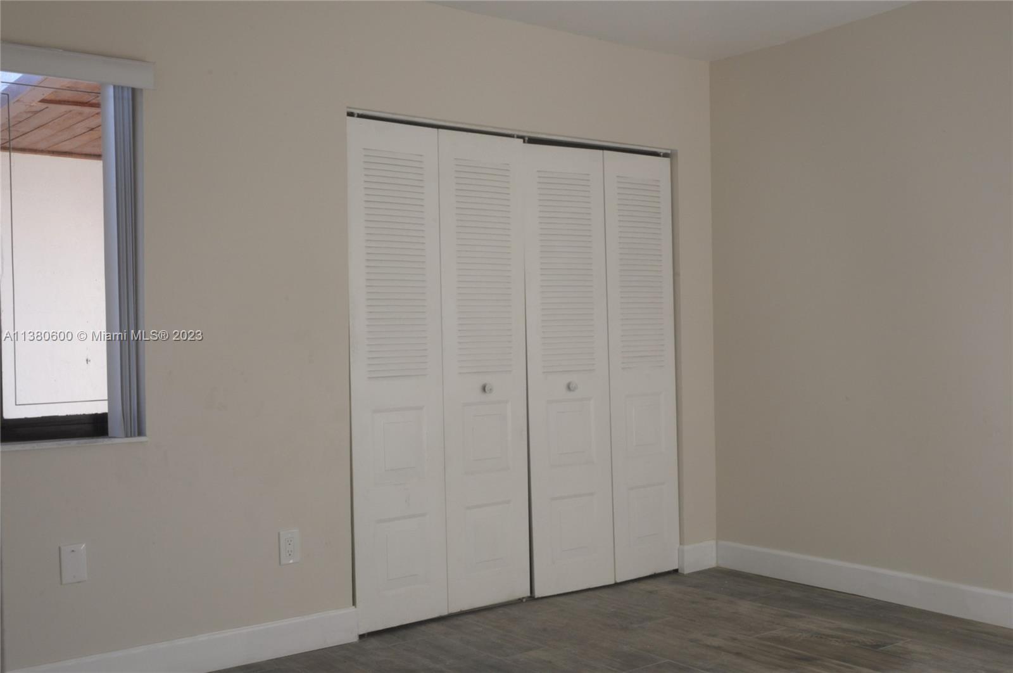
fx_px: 1096
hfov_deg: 49.6
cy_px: 336
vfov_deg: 34.1
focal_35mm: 39
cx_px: 506
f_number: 22
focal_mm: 26
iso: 500
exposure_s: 1/10
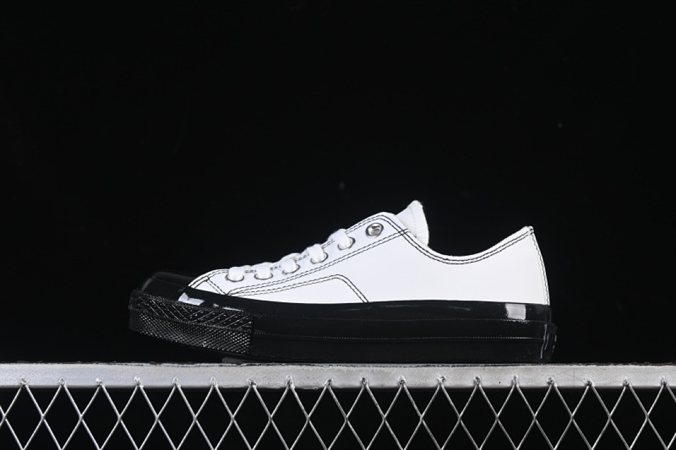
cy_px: 225
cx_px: 338
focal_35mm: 75
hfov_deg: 27.0
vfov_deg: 18.2
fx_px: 1408
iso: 160
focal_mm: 50
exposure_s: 1/60
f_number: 8
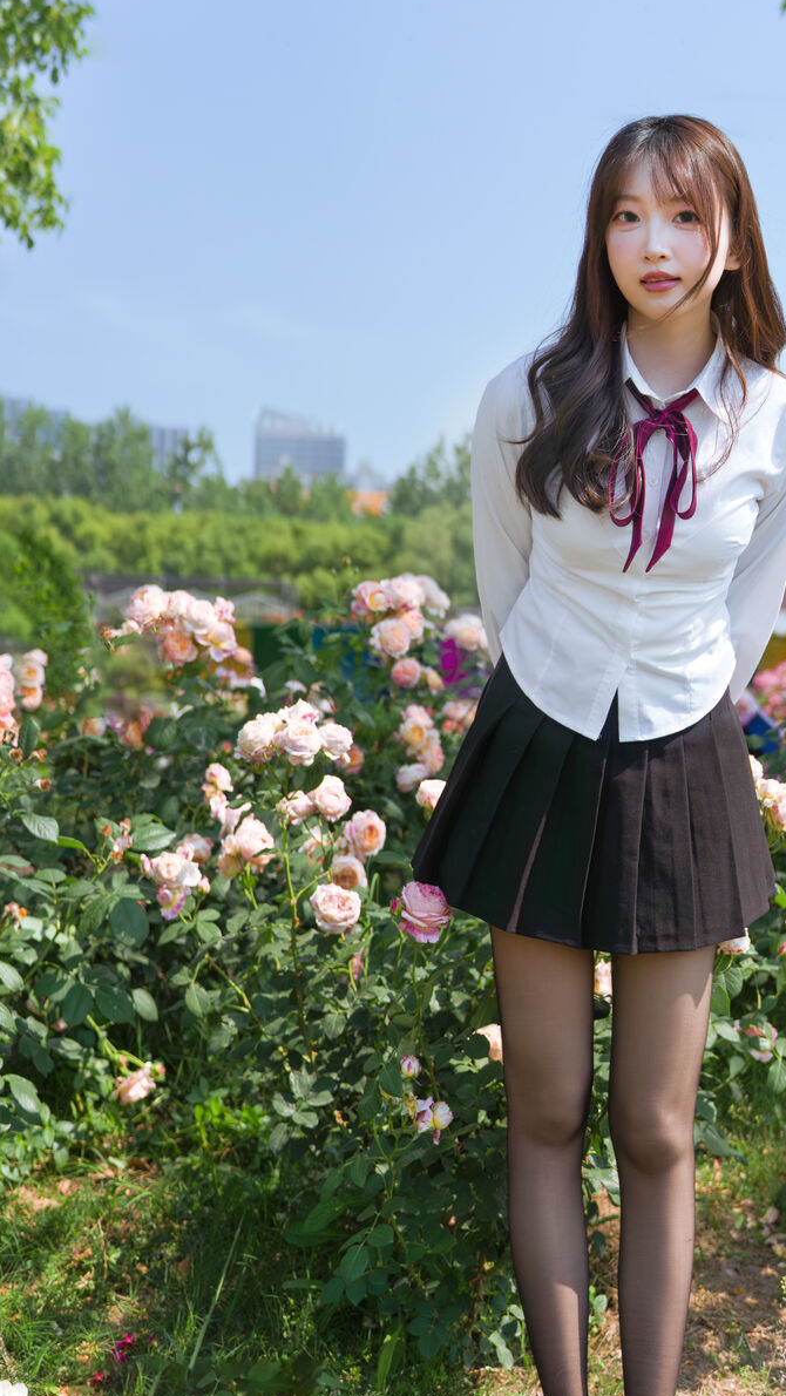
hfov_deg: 20.9
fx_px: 2110
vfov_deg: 36.5
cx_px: 609
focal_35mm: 57
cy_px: 589
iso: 100
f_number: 2.8
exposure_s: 1/5000
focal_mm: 36
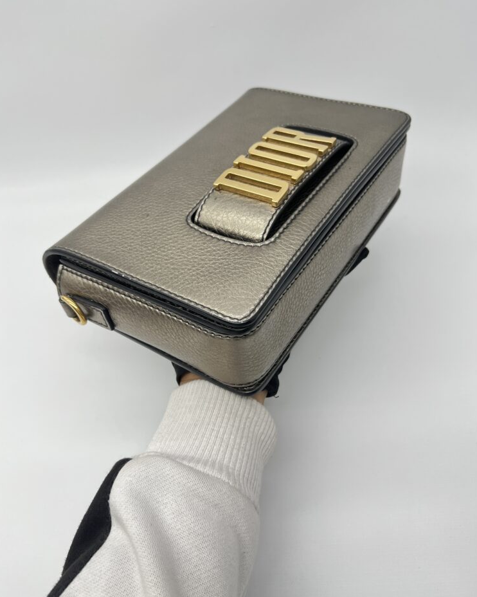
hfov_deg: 51.5
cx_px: 233
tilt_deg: -47.3
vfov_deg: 62.2
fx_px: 494
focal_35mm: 28
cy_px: 298
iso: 40
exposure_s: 1/100
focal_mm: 5.7
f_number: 1.5
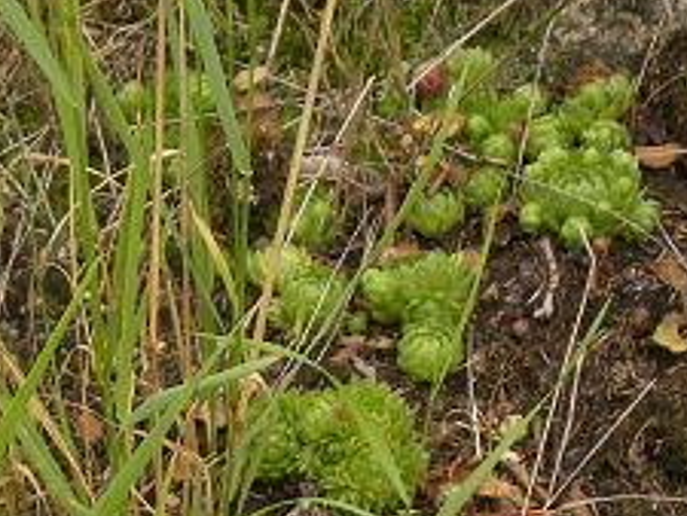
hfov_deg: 18.9
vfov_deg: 13.2
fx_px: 2045
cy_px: 876
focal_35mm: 103
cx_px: 137
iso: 100
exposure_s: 1/160
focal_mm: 5.2
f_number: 2.8
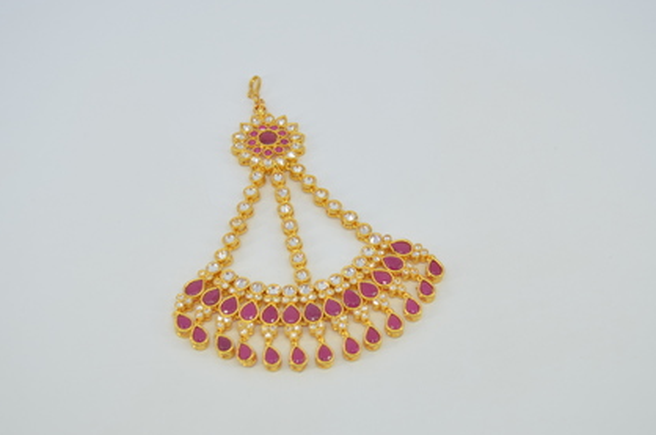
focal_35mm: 61
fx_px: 1109
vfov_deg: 22.2
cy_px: 214
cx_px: 331
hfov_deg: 32.9
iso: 100
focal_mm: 34
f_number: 5
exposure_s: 1/40
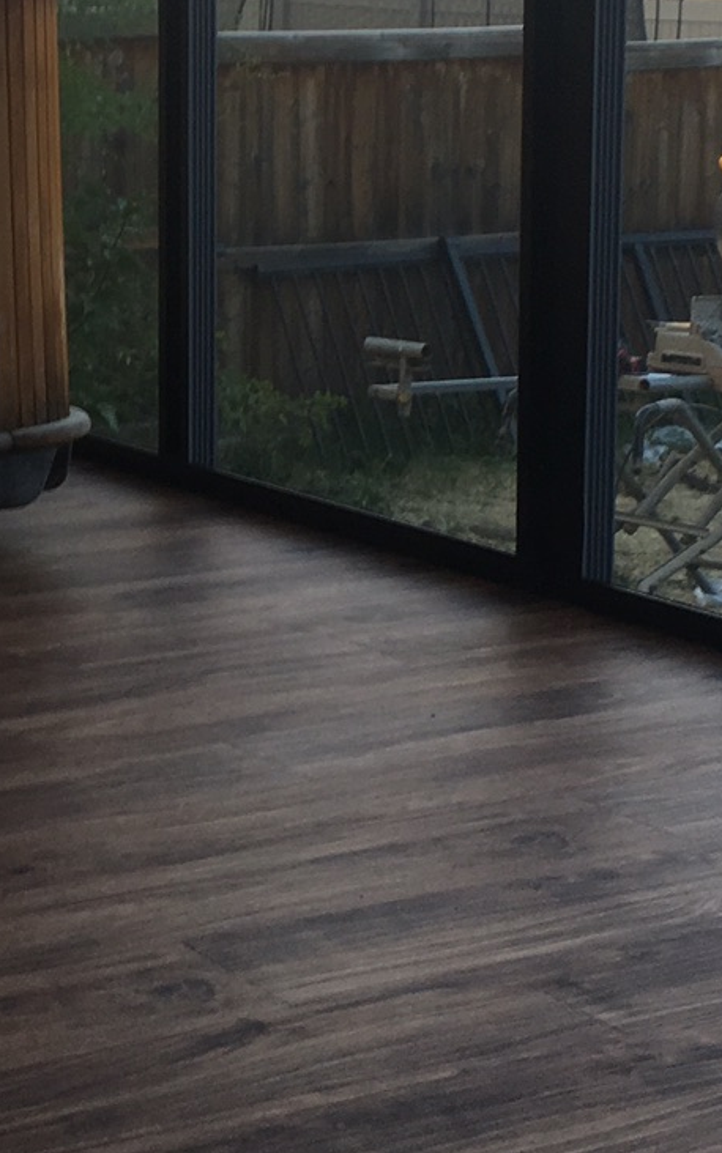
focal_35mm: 86
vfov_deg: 24.0
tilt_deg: -8.1
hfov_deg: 14.9
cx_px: -32
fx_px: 2705
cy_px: 387
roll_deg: +1.2
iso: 25
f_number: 2.2
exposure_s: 1/60
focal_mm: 4.15
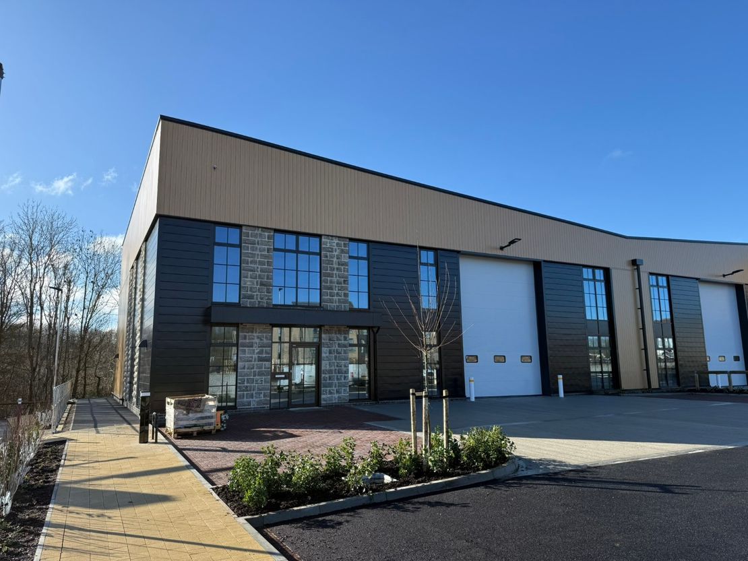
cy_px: 280
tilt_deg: +9.5
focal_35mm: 24
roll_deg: +3.1
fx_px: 519
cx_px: 374
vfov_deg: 56.8
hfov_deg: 71.6
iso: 80
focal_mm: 6.76
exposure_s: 1/2445
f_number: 1.78
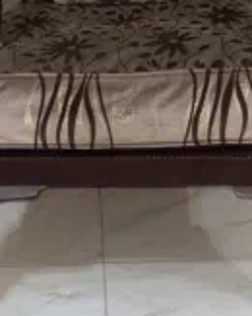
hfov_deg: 13.4
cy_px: -35
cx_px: 136
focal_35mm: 115
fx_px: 1074
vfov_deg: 16.2
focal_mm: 6.76
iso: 64
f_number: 1.78
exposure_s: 1/13
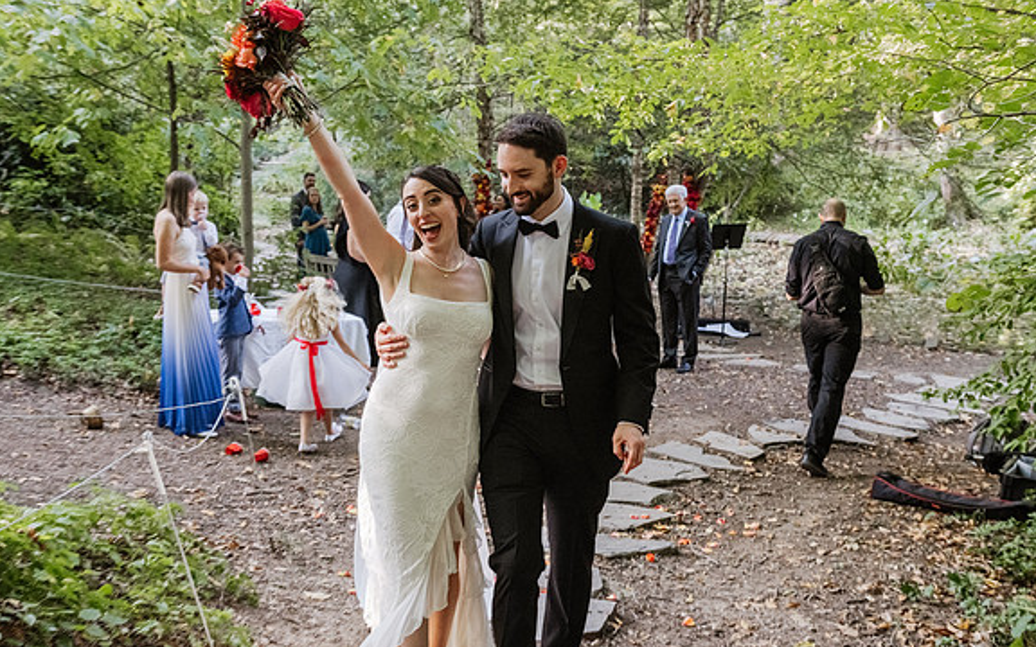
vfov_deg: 32.8
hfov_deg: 50.4
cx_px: 516
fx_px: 1101
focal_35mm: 39
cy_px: 332
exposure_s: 1/320
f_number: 4.5
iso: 2500
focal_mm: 38
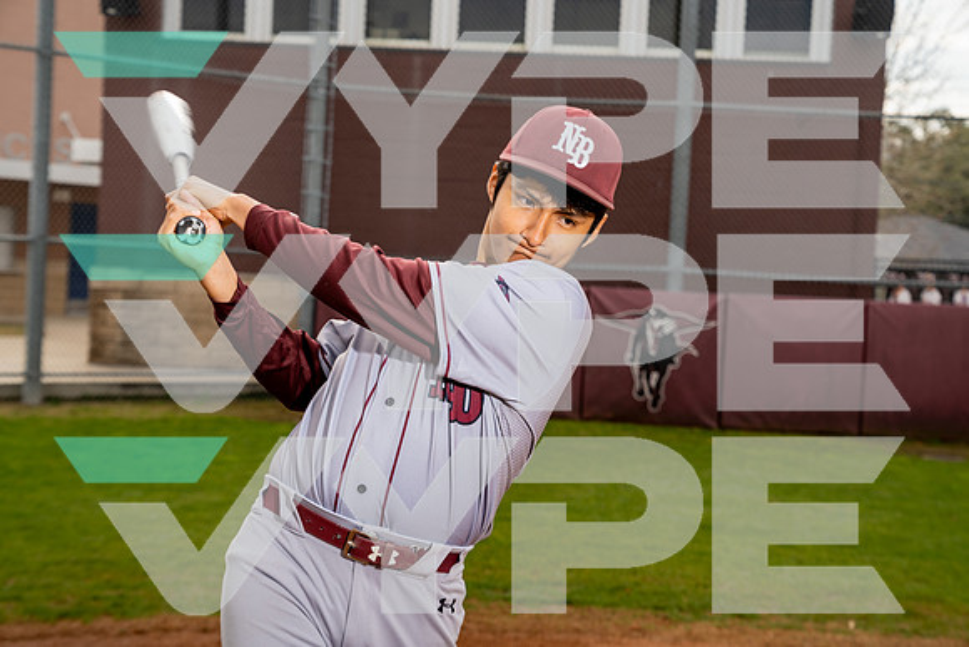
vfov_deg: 21.9
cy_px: 324
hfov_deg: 32.4
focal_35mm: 62
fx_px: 1669
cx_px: 484
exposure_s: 1/250
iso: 100
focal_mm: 62
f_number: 5
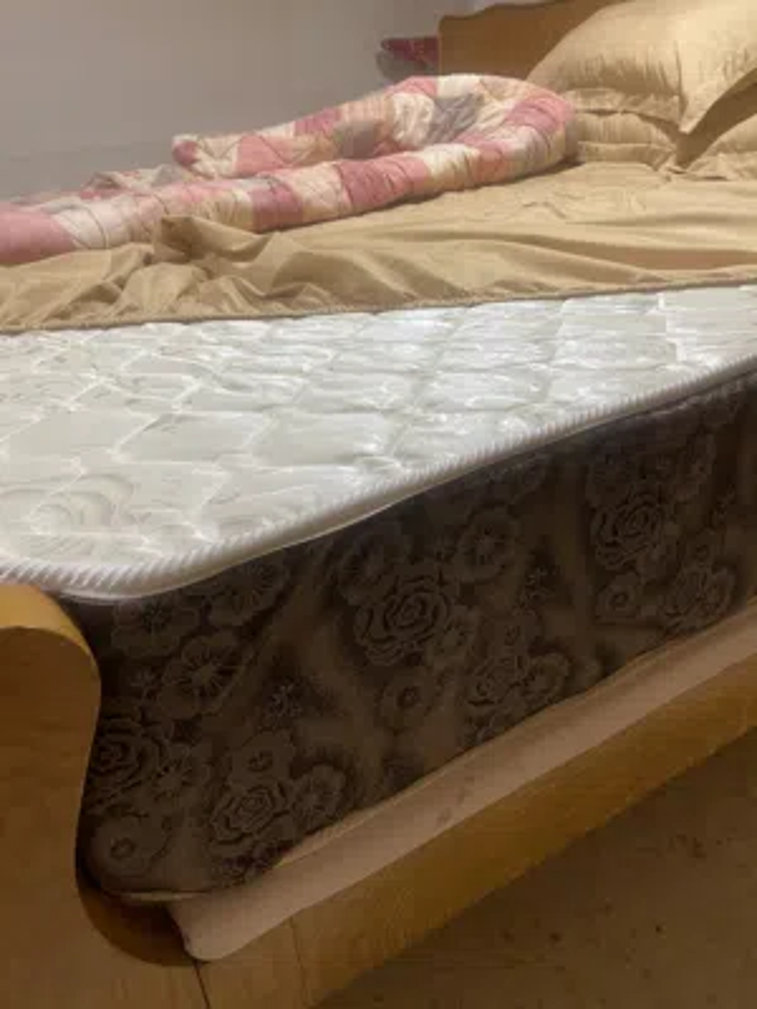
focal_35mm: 26
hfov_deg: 53.1
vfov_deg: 67.3
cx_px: 378
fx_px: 758
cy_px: 504
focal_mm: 4.25
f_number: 1.8
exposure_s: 1/50
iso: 250
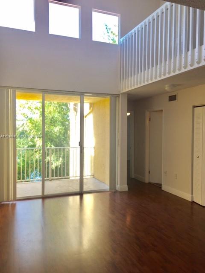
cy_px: 136
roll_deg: +0.2
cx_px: 102
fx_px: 229
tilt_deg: -0.3
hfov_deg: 48.2
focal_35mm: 29
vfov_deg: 61.7
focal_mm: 4.15
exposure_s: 1/120
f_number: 2.2
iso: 32
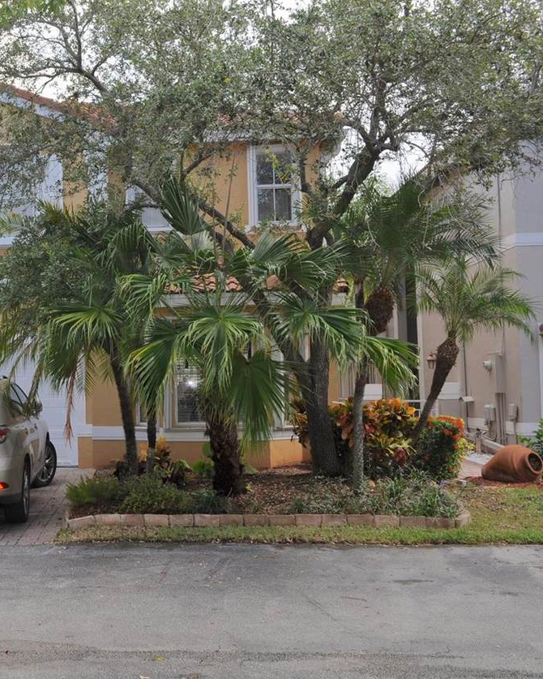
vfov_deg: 42.9
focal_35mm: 43
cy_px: 342
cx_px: 82
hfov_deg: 33.5
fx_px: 863
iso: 200
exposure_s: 1/200
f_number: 7.1
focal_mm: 20
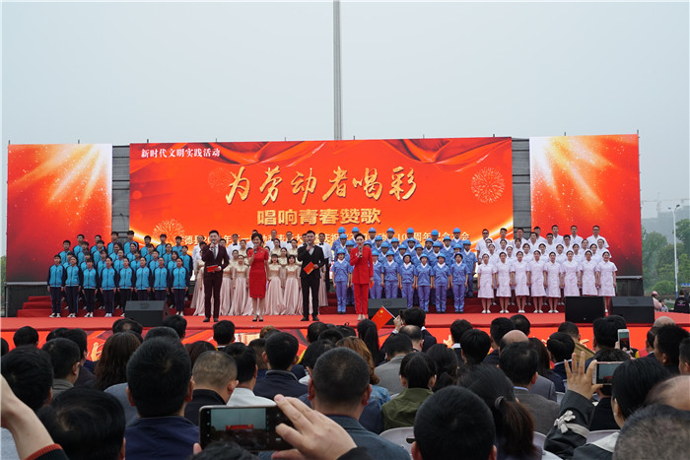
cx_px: 345
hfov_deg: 36.9
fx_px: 1035
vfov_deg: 25.1
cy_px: 230
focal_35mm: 54
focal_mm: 54
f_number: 18
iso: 500
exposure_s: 1/60
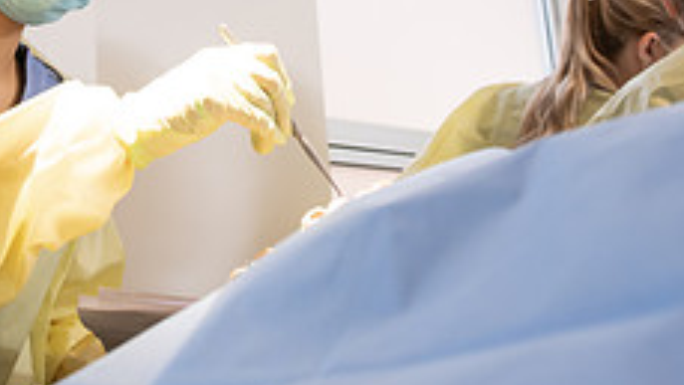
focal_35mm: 69
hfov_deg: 30.2
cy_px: -46
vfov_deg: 16.9
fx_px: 1252
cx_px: 188
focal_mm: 26
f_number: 4
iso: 400
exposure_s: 1/200
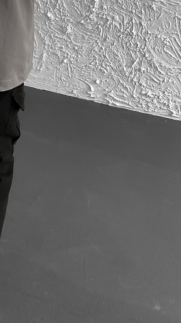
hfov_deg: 16.7
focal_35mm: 69
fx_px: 589
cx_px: -35
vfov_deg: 29.2
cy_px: 25
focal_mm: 3
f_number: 1.8
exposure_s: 1/95
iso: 64
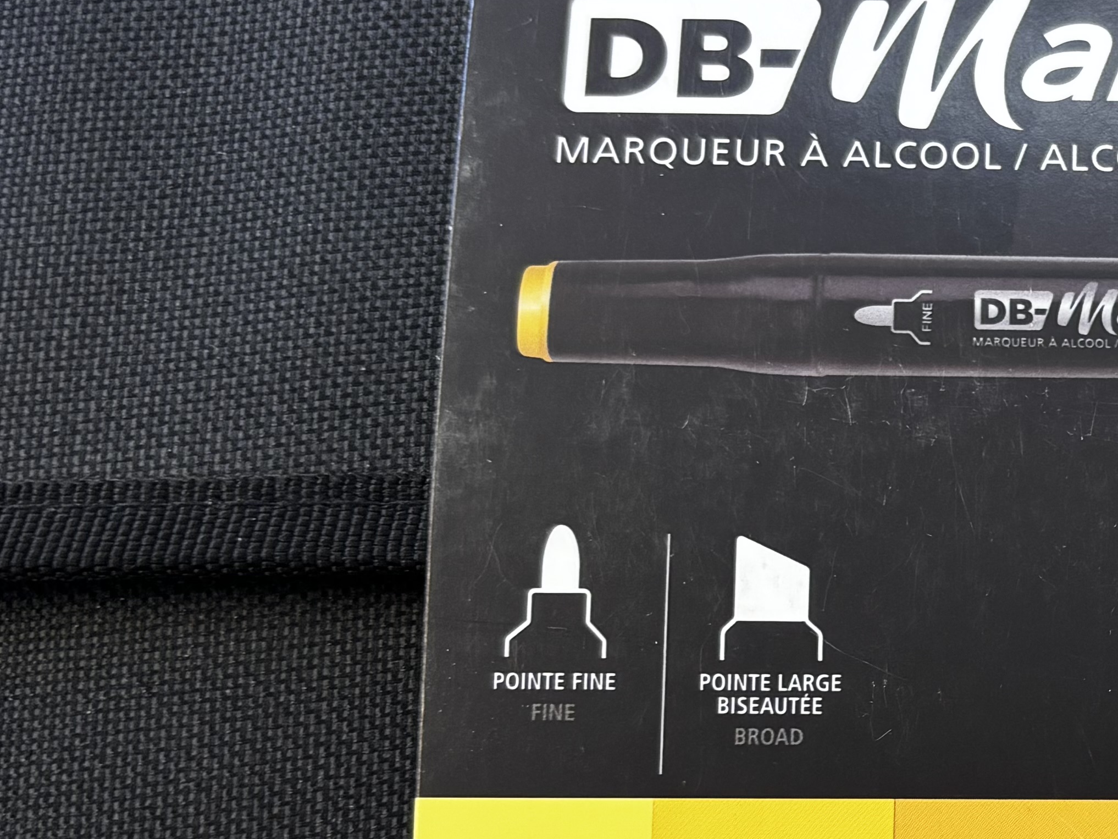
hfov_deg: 25.1
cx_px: 1183
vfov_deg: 19.9
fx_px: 2358
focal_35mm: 73
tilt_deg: -76.1
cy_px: 680
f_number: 1.6
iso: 125
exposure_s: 1/50
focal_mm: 5.96
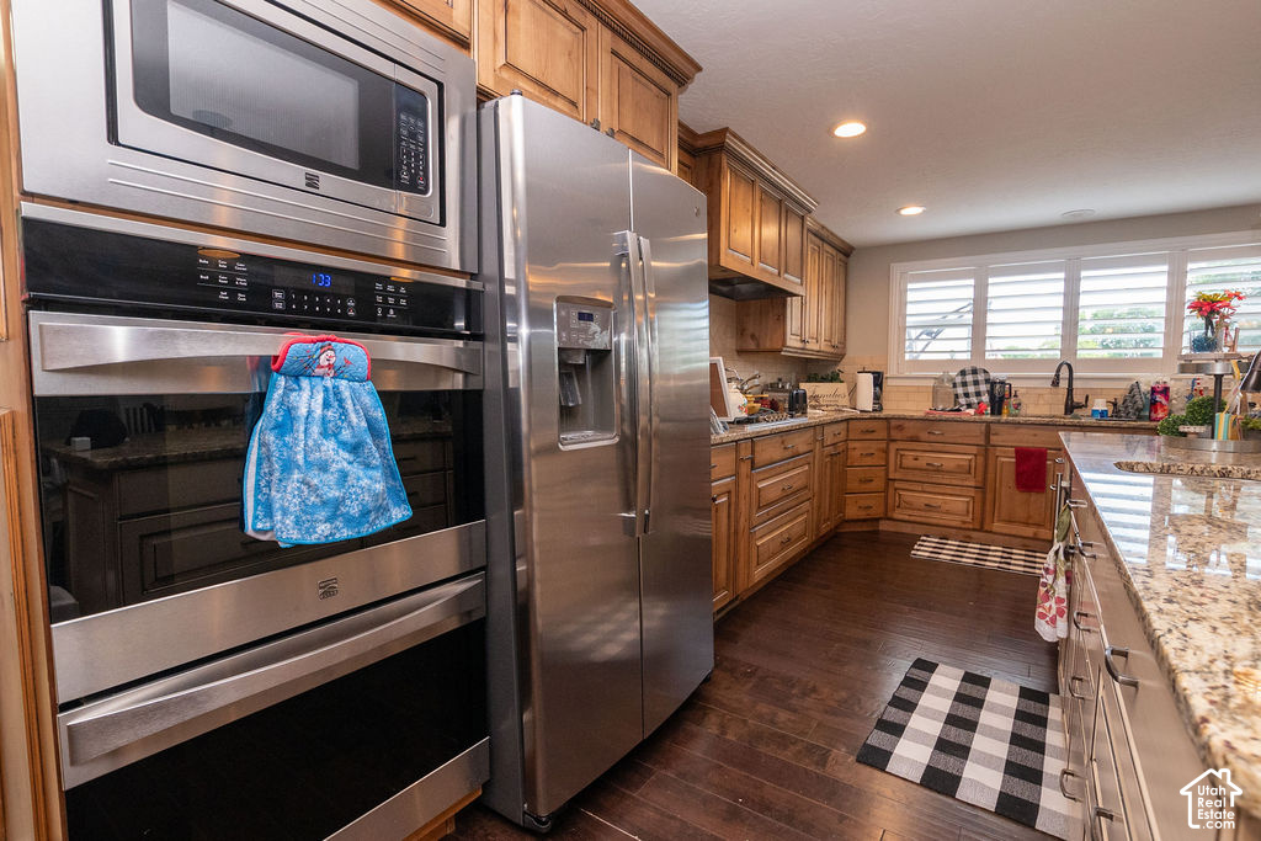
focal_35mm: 16
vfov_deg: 74.7
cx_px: 630
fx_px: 551
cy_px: 420
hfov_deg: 97.7
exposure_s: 1/160
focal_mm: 10
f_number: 5
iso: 1000
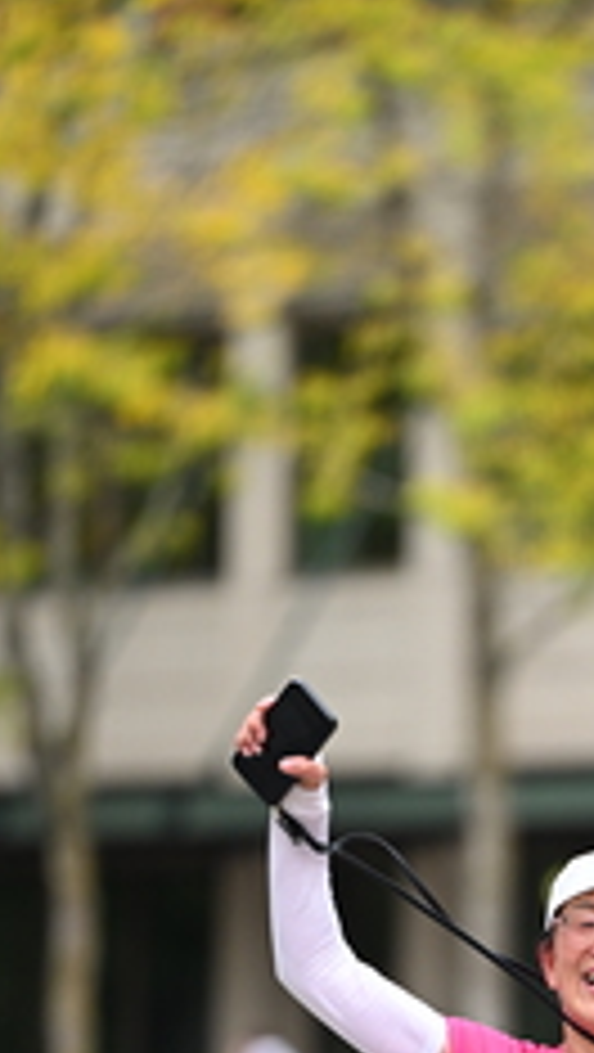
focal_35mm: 493
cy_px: 1030
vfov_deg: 4.4
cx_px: 740
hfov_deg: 2.5
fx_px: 13775
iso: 640
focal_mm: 200
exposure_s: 1/1600
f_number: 2.8
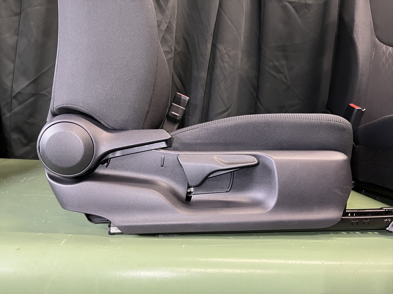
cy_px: 147
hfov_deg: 67.3
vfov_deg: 53.1
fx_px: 295
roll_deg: -3.7
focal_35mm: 26
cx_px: 196
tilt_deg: -9.2
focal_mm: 5.1
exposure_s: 1/60
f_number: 1.6
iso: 500
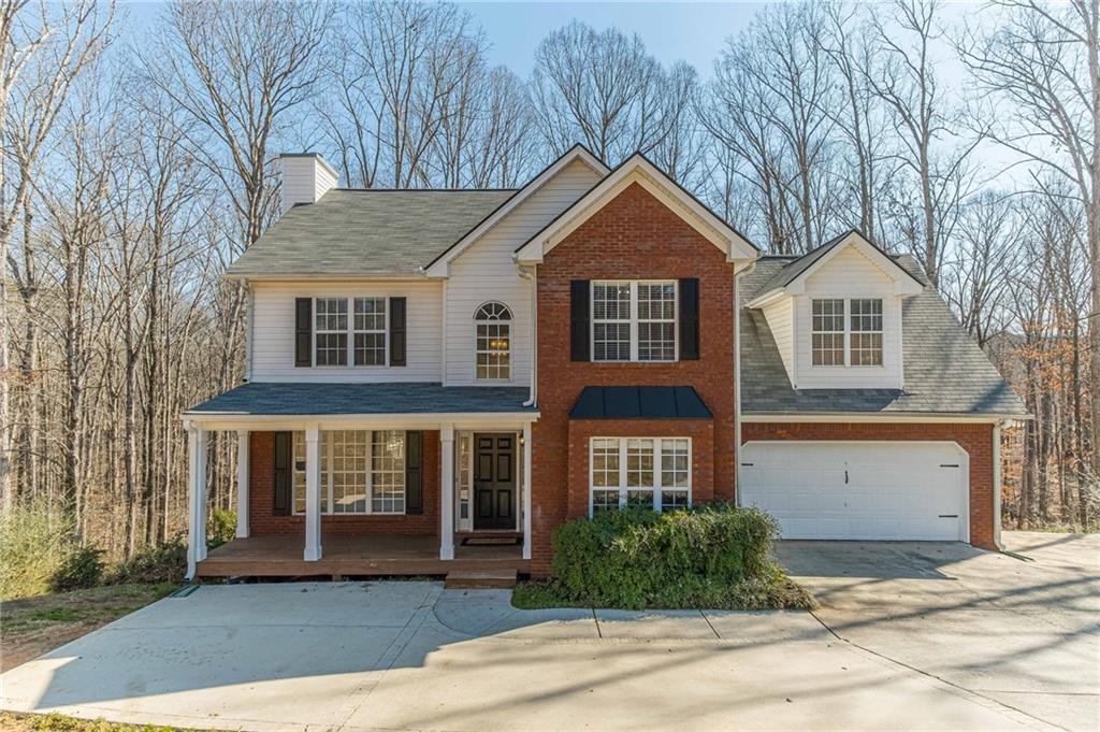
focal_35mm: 20
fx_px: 611
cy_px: 366
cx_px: 550
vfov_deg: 61.8
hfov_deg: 84.0
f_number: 11
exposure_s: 1/250
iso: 200
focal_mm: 13.2
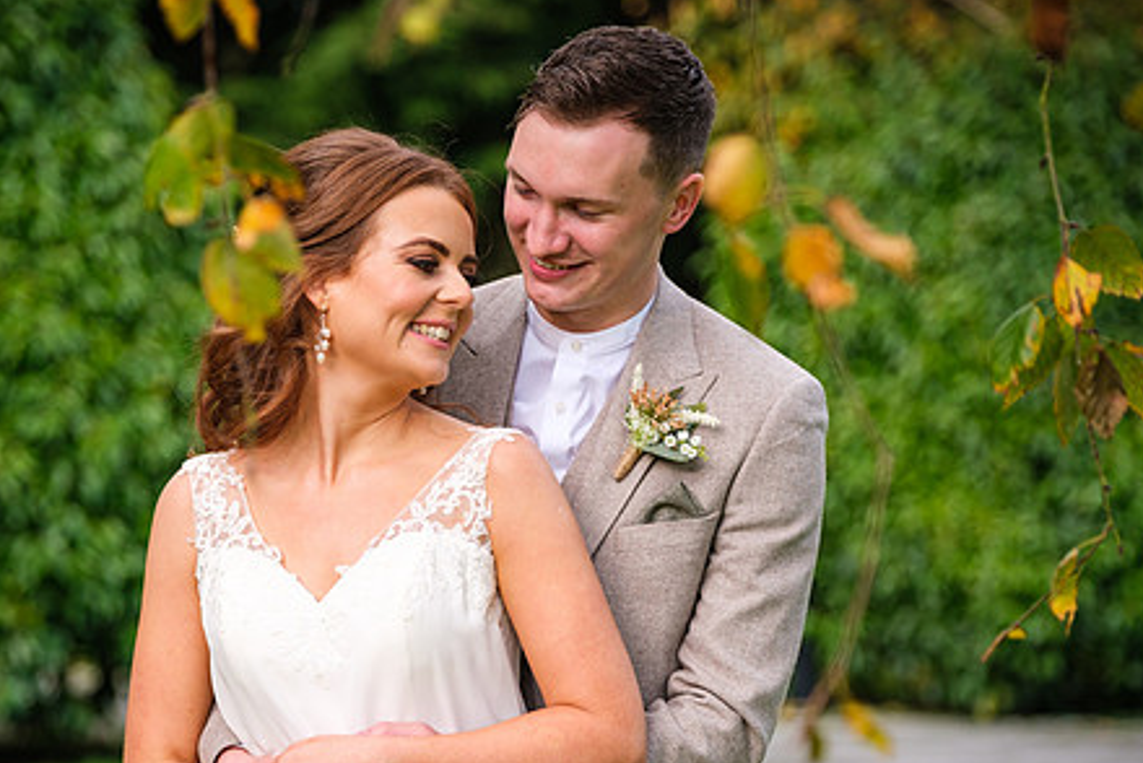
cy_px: 459
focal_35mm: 199
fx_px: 6322
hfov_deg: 10.3
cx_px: 457
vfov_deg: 6.9
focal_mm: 98.2
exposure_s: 1/500
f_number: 2.8
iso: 250
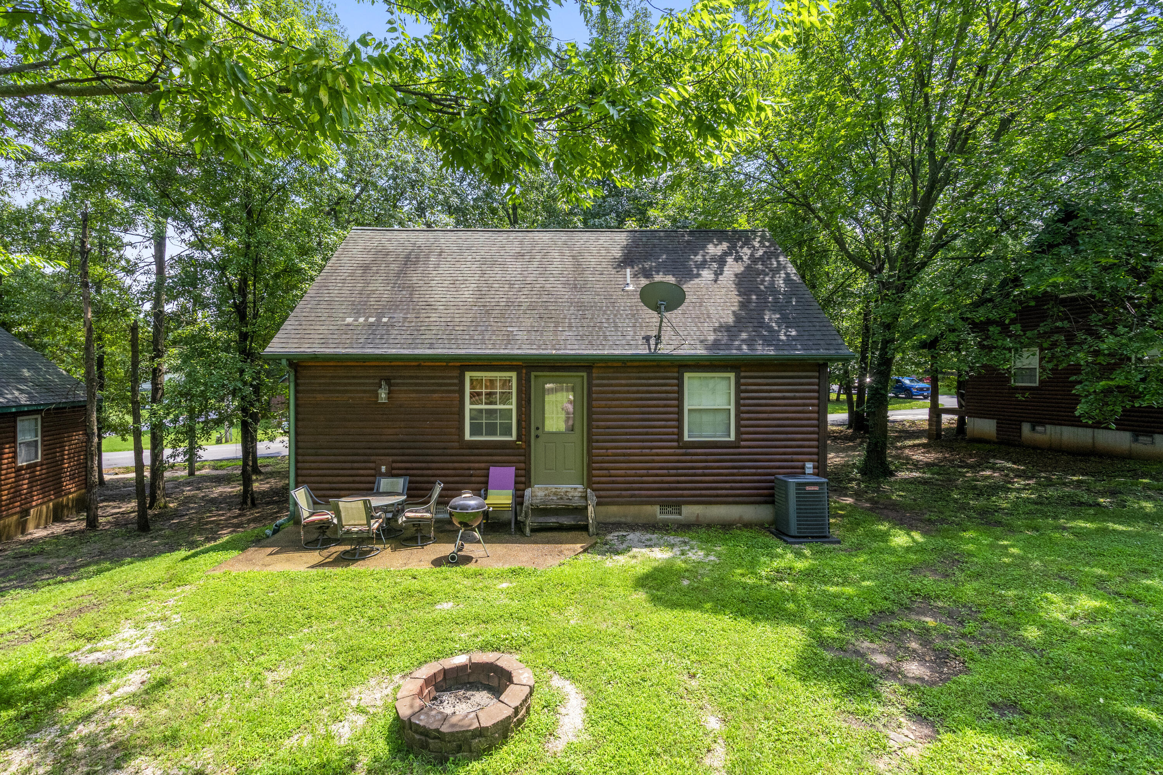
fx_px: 517
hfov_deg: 96.7
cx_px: 582
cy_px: 388
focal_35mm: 16
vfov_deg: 73.7
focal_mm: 16
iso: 1000
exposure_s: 1/400
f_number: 11
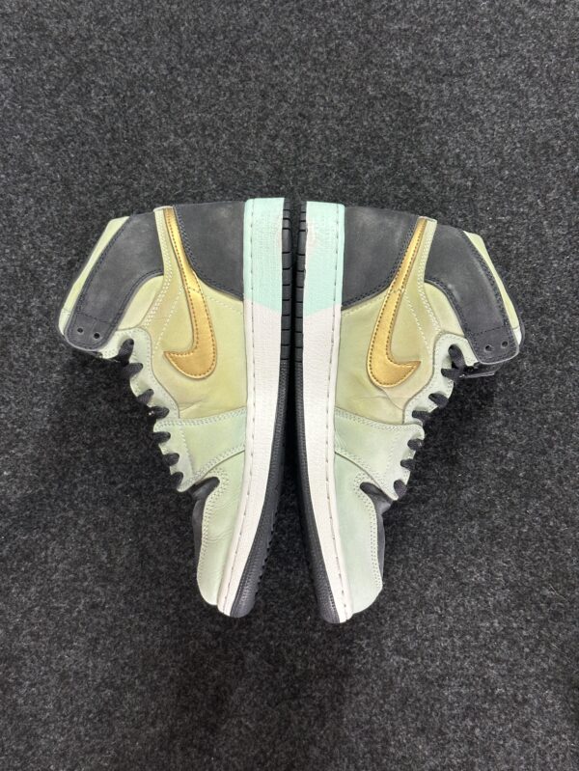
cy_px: 386
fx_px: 1070
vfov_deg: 39.6
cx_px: 290
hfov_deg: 30.3
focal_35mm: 48
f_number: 1.78
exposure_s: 1/50
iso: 250
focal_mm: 6.86
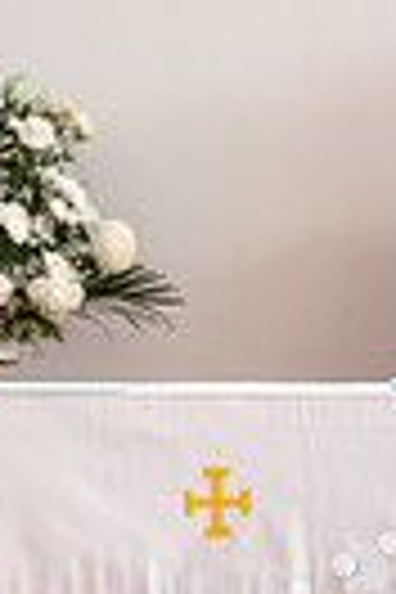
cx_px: 538
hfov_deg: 5.7
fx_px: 3943
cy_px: 922
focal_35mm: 239
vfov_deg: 8.4
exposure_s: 1/60
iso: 1250
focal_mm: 70
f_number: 10
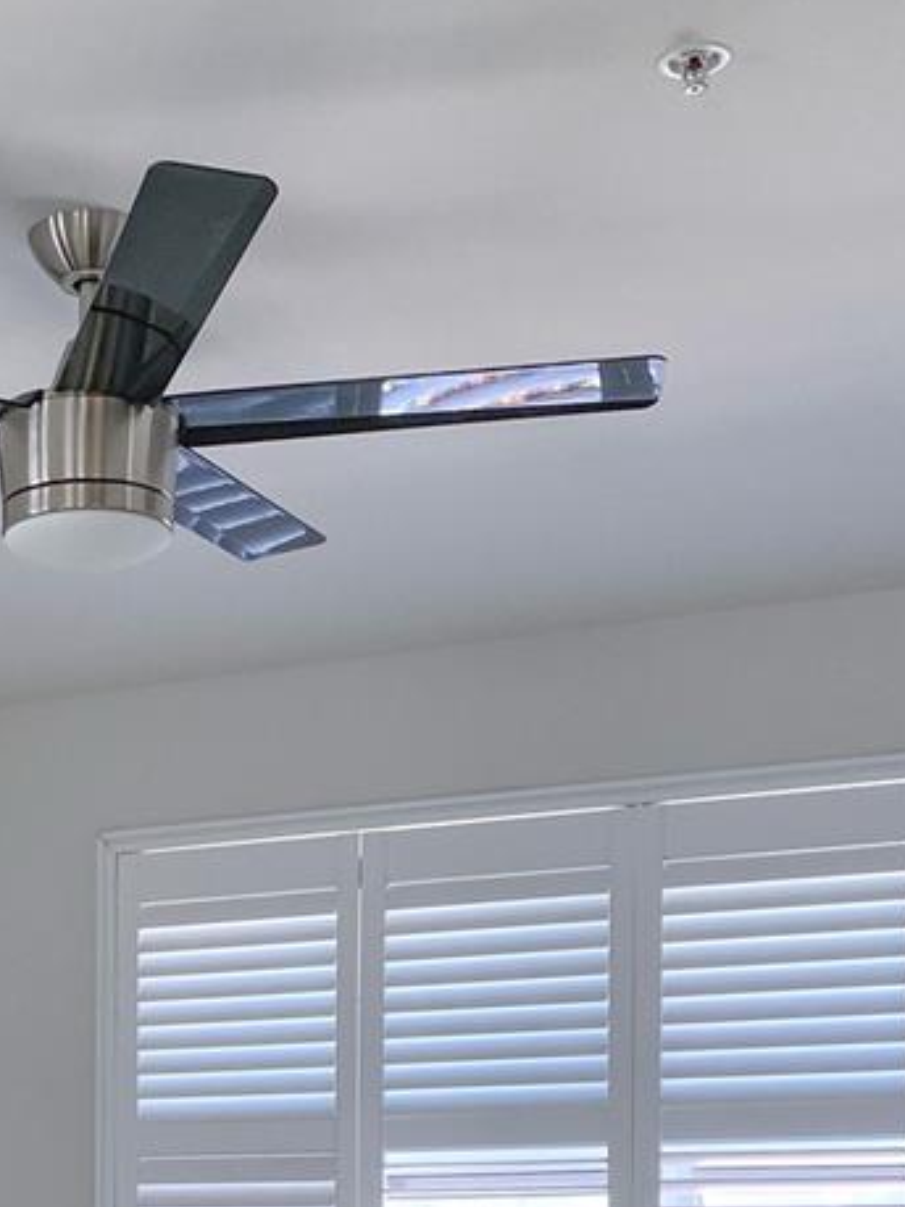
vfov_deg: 26.7
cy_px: 1267
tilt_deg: +0.7
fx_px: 2371
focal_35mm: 68
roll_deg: -1.4
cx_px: -47
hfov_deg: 20.7
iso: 64
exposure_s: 1/60
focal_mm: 4.25
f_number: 1.8
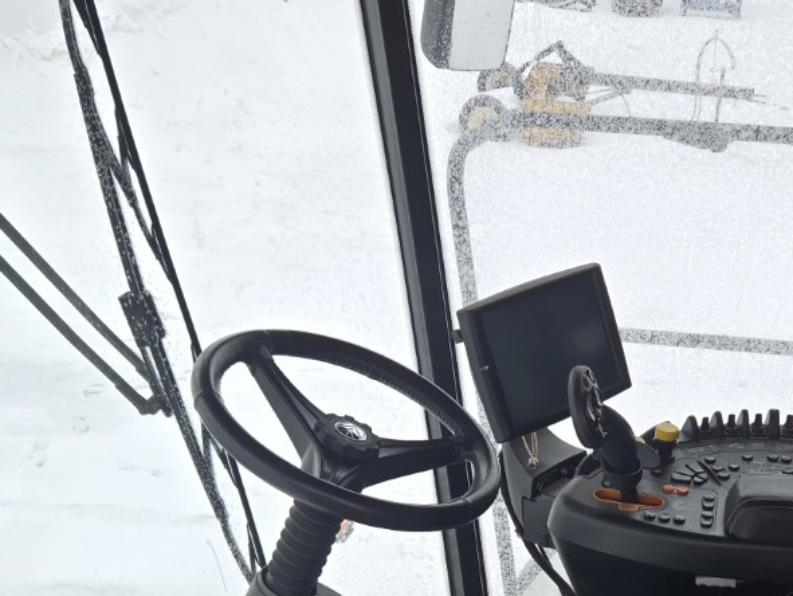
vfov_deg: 24.5
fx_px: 1284
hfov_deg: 34.0
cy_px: 647
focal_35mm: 56
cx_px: 541
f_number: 1.8
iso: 25
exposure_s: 1/441
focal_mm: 5.4
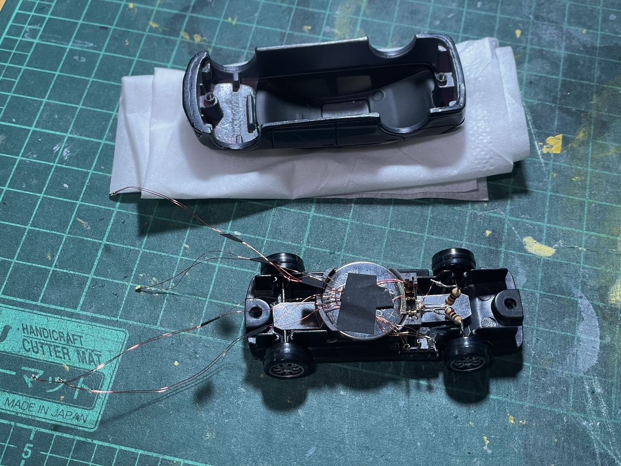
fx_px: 933
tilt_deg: -59.6
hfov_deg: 36.8
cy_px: 233
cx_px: 310
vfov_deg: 28.0
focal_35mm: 52
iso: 100
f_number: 2
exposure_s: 1/60
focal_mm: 6
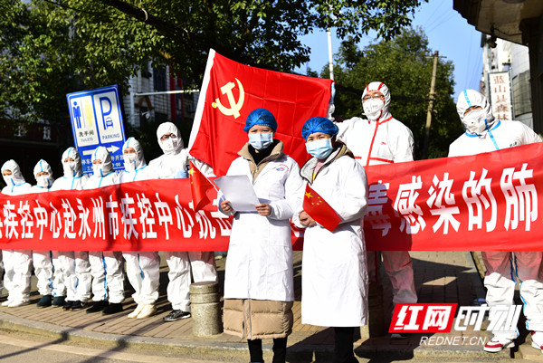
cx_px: 272
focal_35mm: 38
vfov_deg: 35.1
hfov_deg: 50.7
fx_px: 574
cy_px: 182
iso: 64
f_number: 4
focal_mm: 38
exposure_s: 1/500
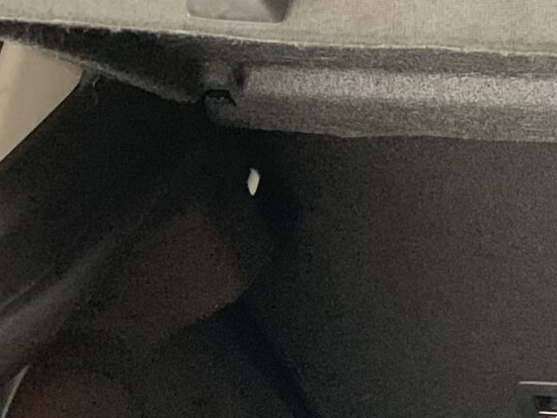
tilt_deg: -37.3
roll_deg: -2.2
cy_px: 629
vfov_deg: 12.0
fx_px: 1899
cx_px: 943
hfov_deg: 14.9
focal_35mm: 118
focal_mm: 4.25
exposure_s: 1/33
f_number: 1.8
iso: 400
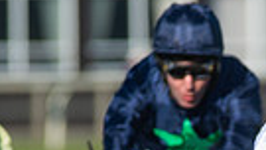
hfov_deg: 1.2
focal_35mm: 1859
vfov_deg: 0.7
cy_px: 333
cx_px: 282
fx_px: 13115
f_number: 7.1
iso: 500
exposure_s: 1/4000
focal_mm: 300
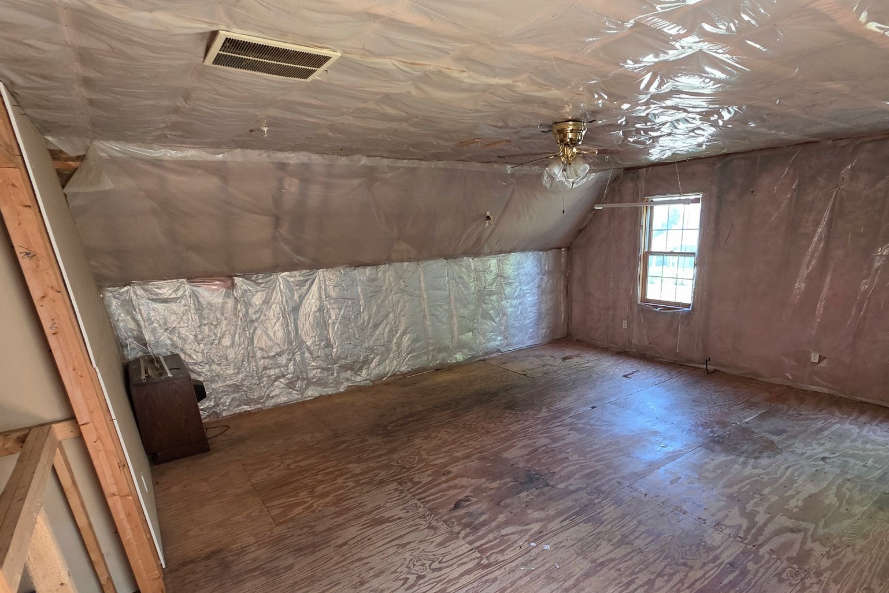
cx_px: 517
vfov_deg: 65.9
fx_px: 445
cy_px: 388
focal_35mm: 18
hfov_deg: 89.2
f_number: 1.9
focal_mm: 2.2
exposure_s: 1/60
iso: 200
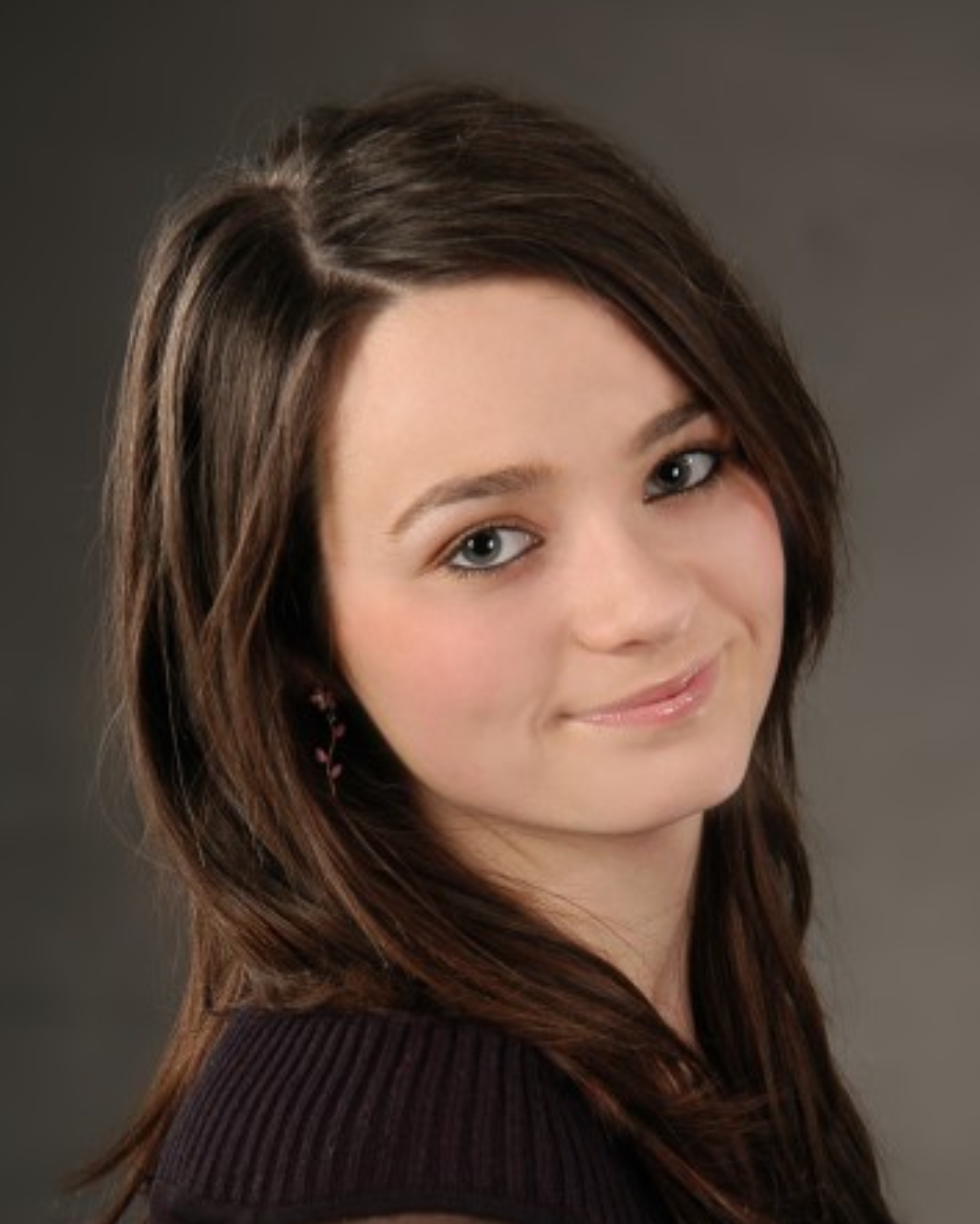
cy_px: 795
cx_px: 500
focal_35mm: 126
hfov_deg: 12.3
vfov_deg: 15.2
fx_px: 4565
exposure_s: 1/125
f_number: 10
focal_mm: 66
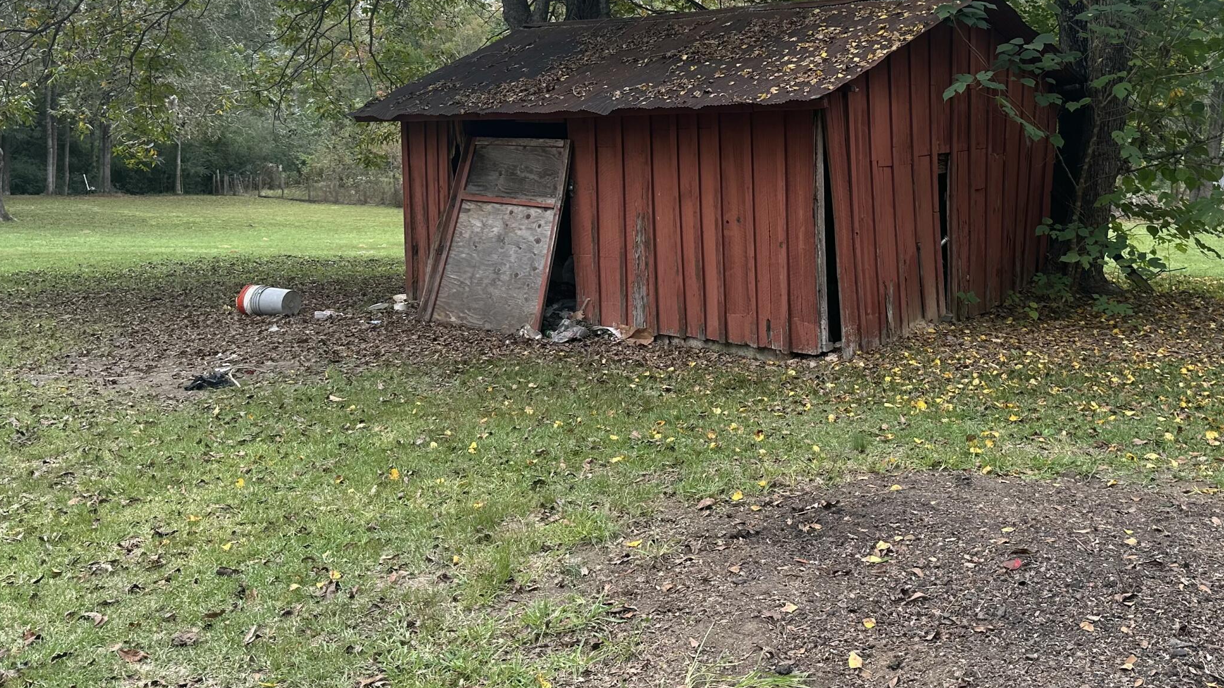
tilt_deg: -3.3
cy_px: 184
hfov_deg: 52.6
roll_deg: -0.5
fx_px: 1233
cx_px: 703
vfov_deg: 30.7
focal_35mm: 38
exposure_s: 1/489
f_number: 1.78
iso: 80
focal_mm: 6.86
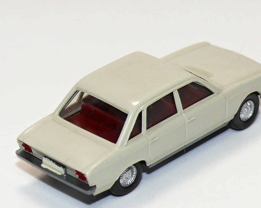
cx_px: 150
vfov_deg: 7.7
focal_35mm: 201
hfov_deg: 9.6
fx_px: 1552
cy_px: 102
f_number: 4
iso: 100
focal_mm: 16.1
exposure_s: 1/30
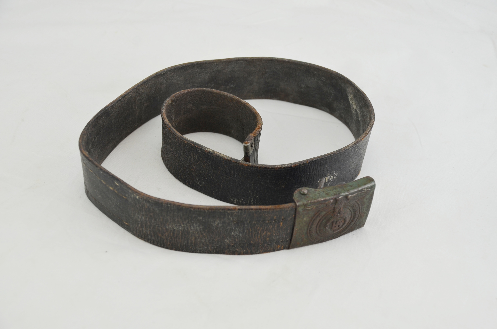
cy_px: 164
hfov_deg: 37.9
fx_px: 723
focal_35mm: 52
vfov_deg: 25.6
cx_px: 248
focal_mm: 35
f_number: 5.6
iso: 320
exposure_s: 1/125
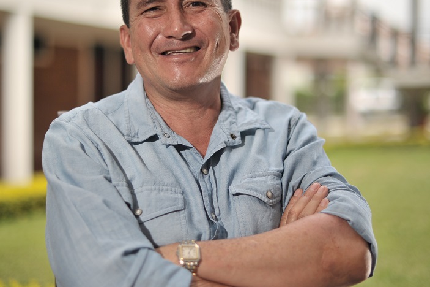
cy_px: 105
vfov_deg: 19.4
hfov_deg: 28.9
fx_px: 836
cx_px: 208
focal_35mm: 70
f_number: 1.4
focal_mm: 50
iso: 200
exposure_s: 1/8000
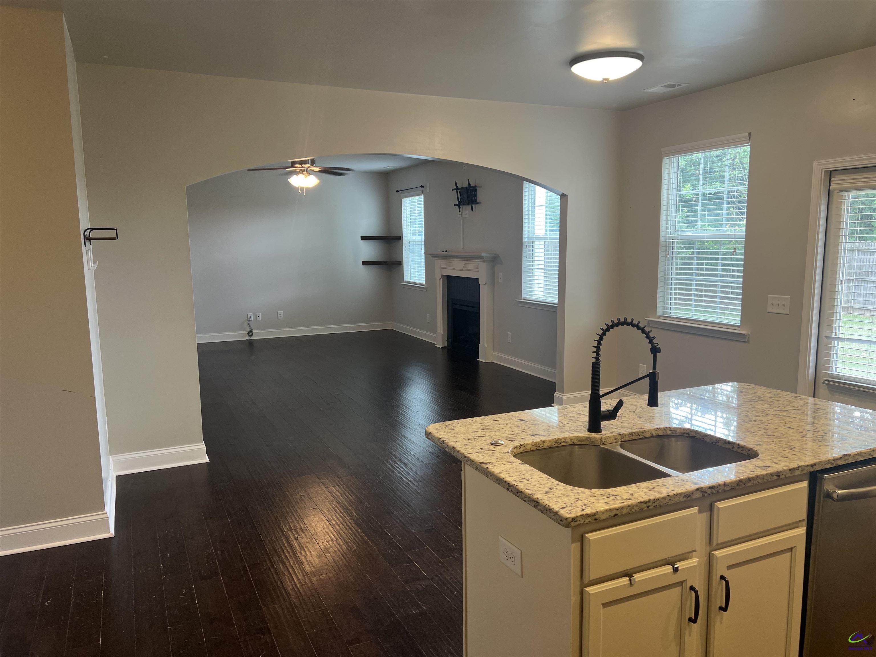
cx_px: 438
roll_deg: +0.6
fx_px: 658
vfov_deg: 53.1
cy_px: 328
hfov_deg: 67.3
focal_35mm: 26
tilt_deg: -8.8
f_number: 1.5
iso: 80
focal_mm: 5.7
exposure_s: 1/60
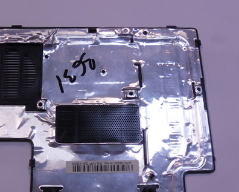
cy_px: 98
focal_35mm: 41
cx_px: 80
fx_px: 290
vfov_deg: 36.5
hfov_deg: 44.2
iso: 125
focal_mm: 4.6
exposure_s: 1/40
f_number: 3.5
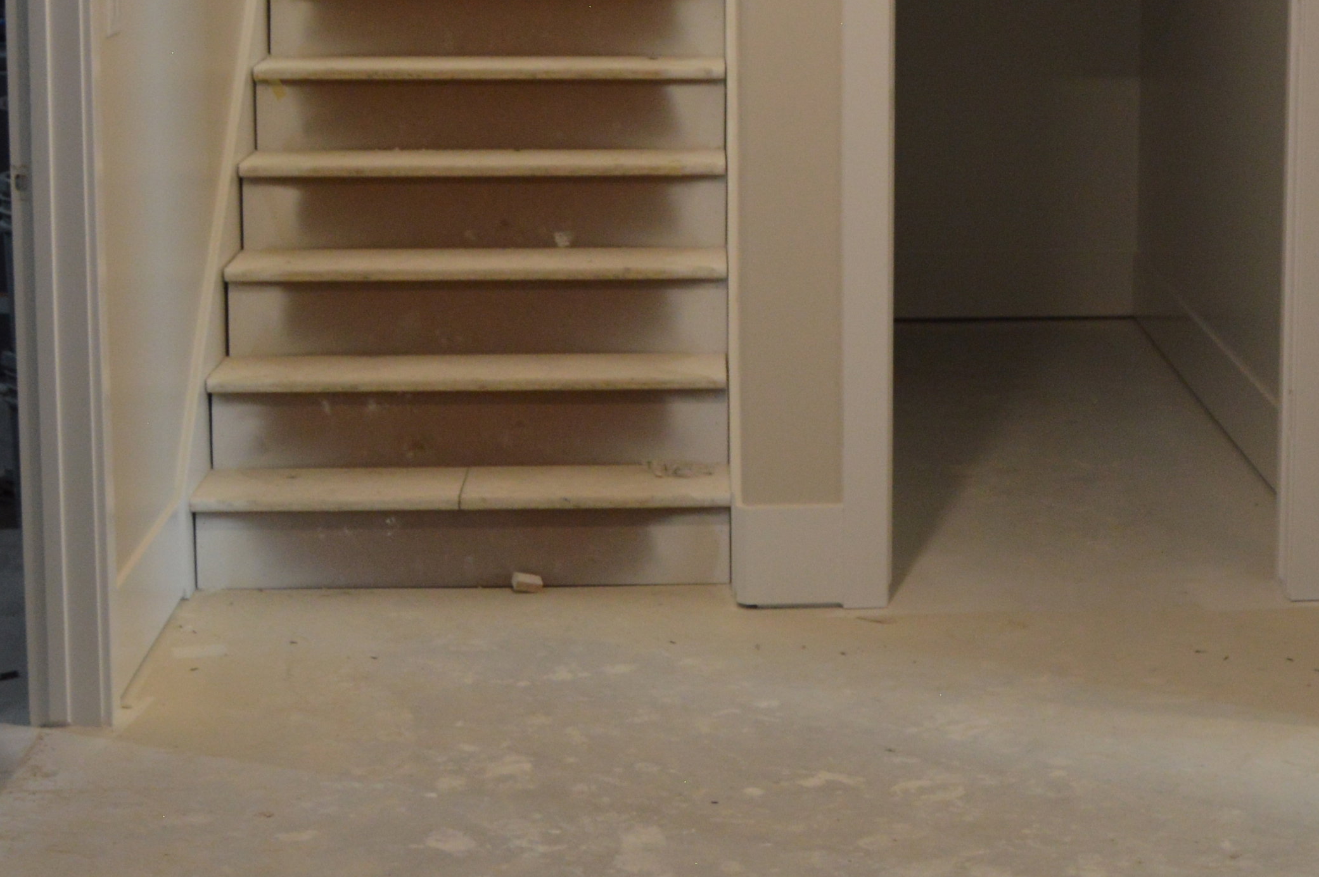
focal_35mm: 78
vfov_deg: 17.2
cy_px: 110
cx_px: 989
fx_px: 2856
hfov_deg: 25.7
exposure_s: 1/60
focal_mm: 18
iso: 450
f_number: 3.5
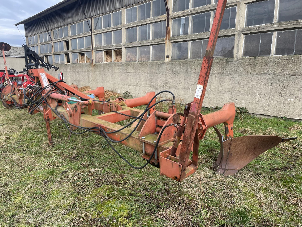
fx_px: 227
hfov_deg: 67.3
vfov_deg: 53.1
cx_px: 151
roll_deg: -1.0
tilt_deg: -8.4
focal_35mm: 26
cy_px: 114
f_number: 1.6
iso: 32
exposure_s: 1/351
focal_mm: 4.2
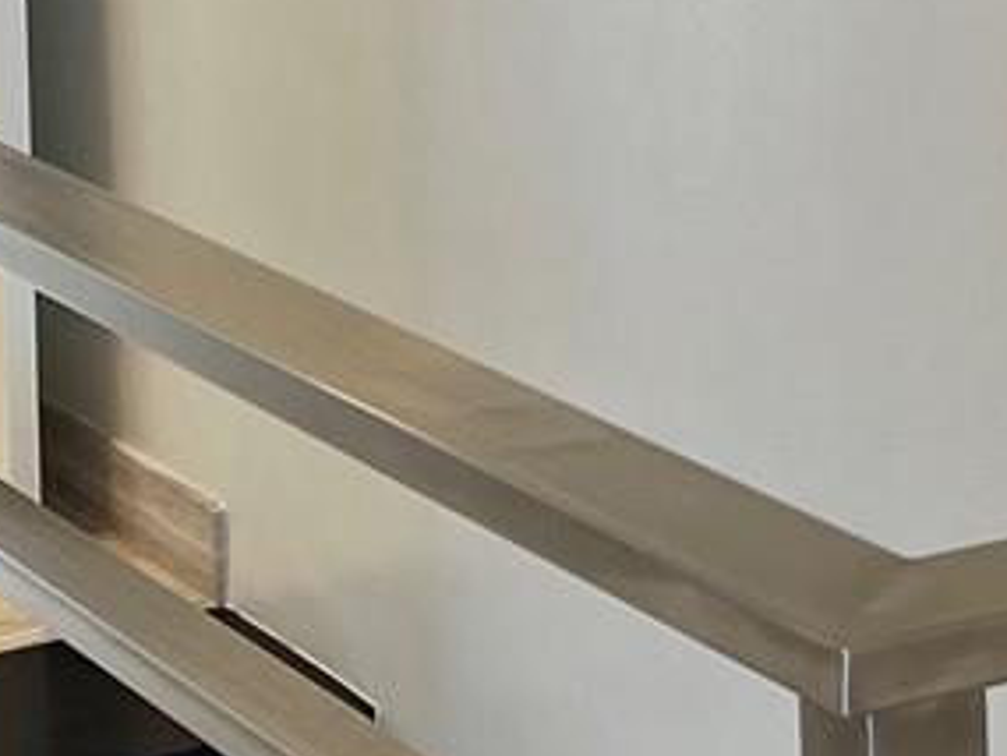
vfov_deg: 9.8
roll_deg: +2.4
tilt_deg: -2.1
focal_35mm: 146
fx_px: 4249
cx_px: 795
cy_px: -505
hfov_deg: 13.5
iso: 64
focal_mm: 5.7
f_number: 1.5
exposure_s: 1/162
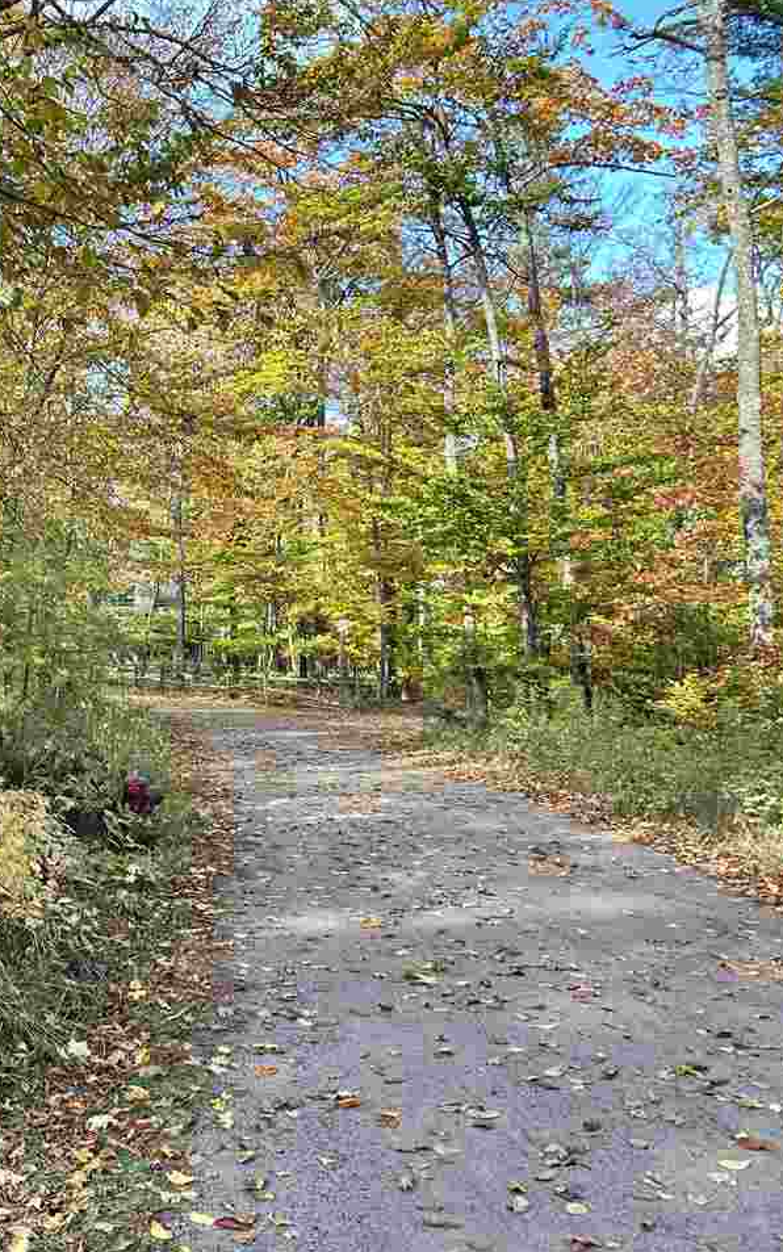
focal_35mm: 37
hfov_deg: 32.6
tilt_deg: +1.4
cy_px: 624
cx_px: 66
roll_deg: -0.6
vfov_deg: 52.7
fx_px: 1263
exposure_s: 1/278
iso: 40
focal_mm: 5.7
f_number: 1.5
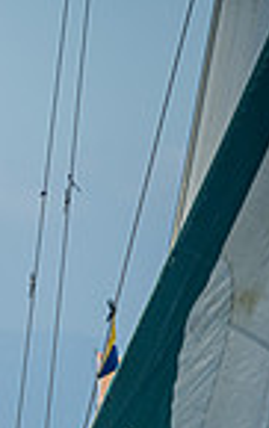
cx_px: -502
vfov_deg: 2.9
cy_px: 565
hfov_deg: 1.8
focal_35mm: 726
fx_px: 8491
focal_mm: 175
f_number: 6.3
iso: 320
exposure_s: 1/1000
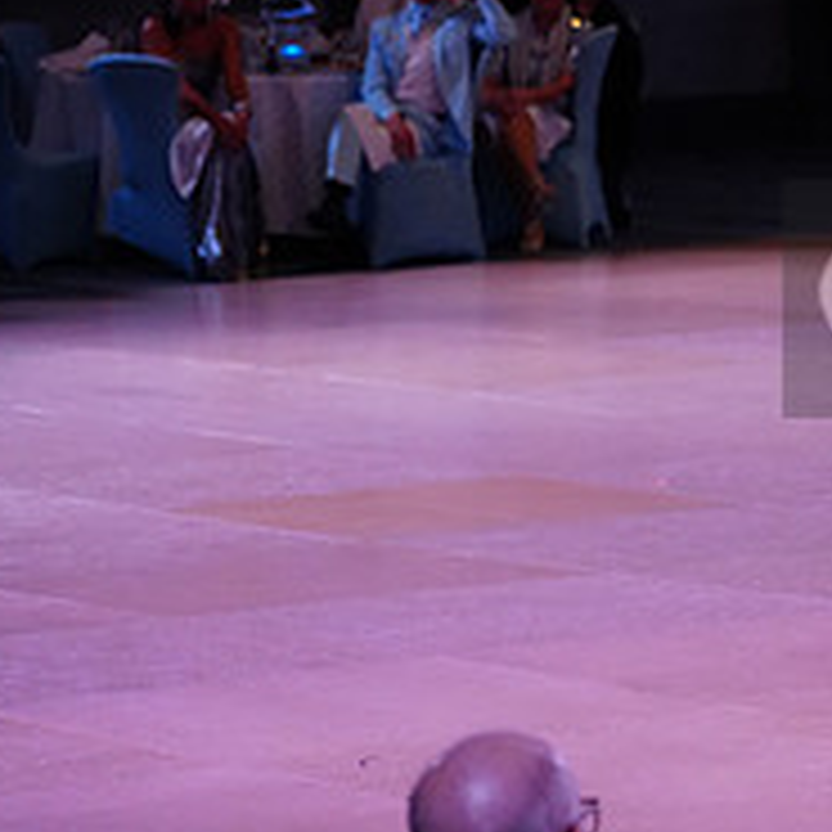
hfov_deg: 6.2
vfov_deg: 6.3
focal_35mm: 280
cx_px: 1273
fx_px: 7614
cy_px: 299
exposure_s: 1/500
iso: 3200
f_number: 4
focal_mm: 105
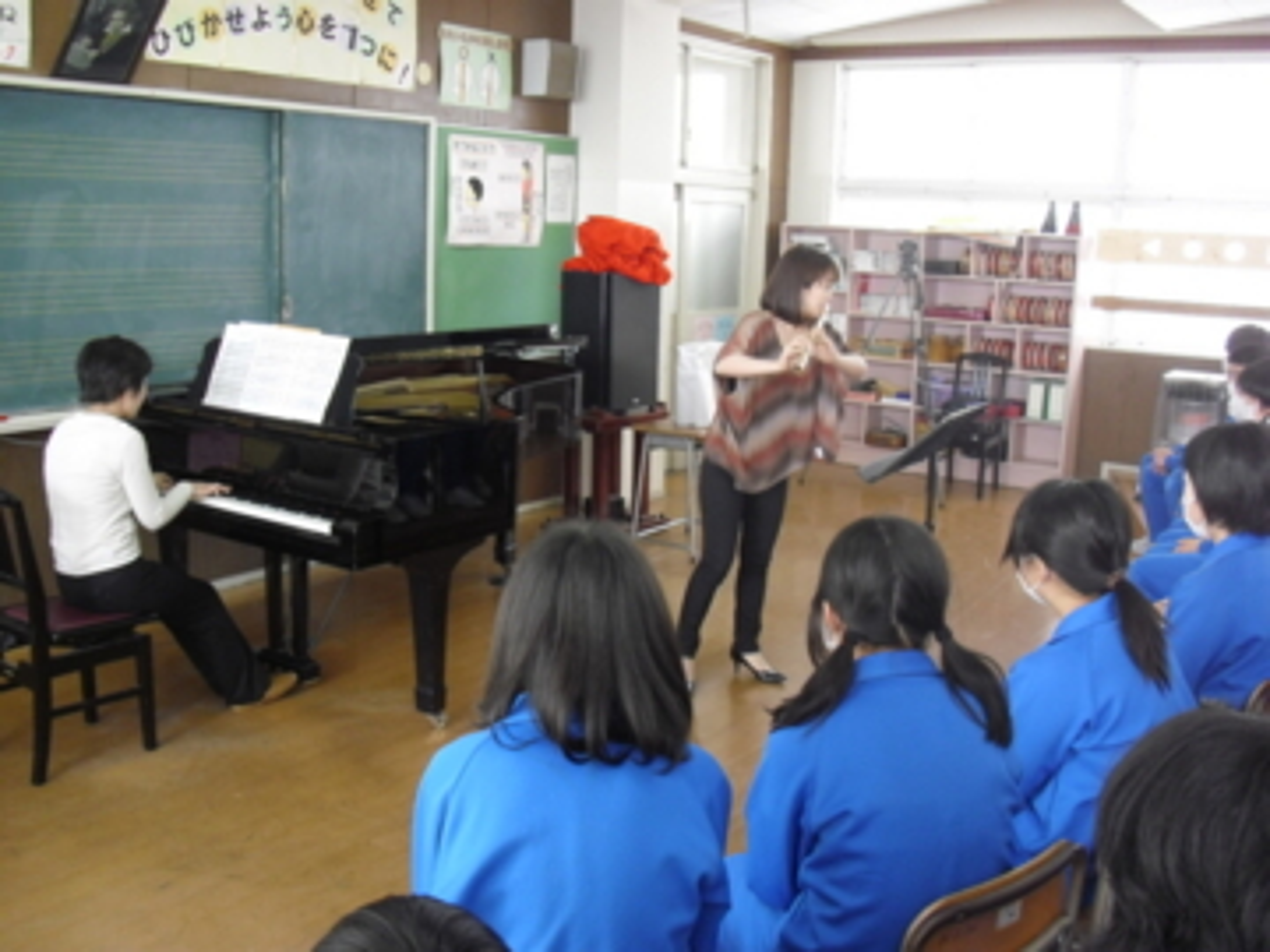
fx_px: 1394
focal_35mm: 38
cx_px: 635
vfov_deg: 37.7
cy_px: 476
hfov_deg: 49.0
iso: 200
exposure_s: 1/60
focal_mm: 6.2
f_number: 2.8
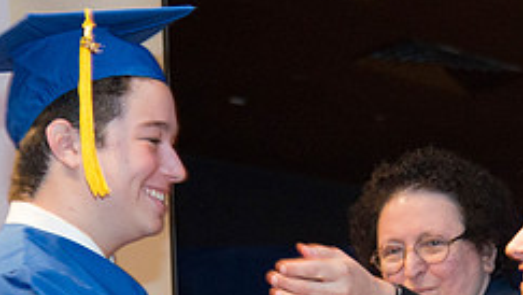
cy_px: 455
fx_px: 4510
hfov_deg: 6.6
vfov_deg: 3.7
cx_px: 412
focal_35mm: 325
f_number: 5.3
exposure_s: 1/80
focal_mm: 98
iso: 2000
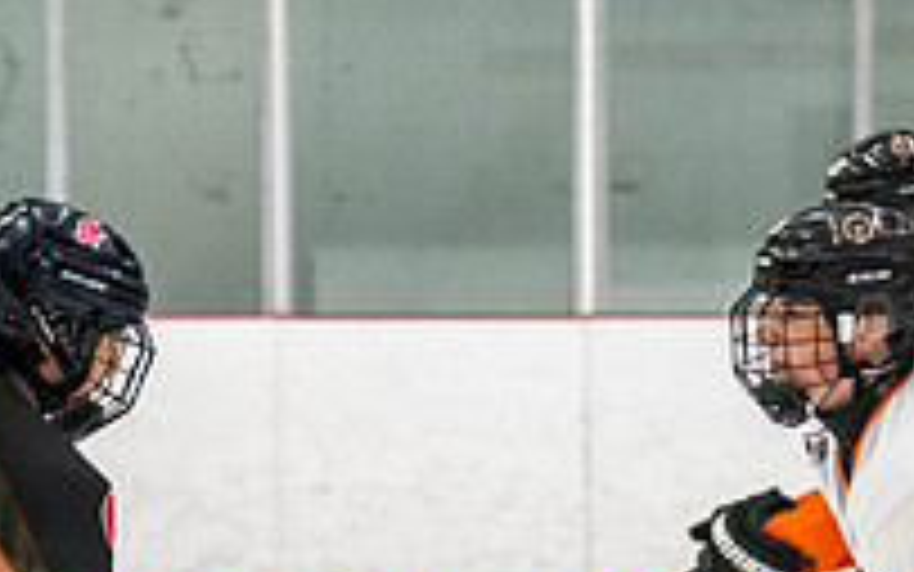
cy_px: 718
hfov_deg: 5.5
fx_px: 9493
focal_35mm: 381
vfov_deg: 3.4
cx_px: 1259
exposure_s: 1/640
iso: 1400
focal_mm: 90
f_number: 2.8
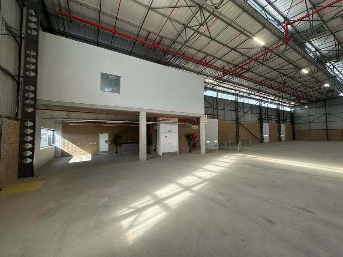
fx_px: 139
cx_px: 172
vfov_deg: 85.7
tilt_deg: +4.0
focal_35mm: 14
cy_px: 128
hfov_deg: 102.1
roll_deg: +0.6
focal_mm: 2.22
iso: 50
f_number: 2.2
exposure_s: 1/99
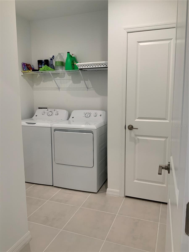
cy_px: 126
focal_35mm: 29
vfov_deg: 61.7
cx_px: 94
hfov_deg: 48.2
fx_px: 211
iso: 40
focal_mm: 3
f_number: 1.8
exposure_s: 1/60
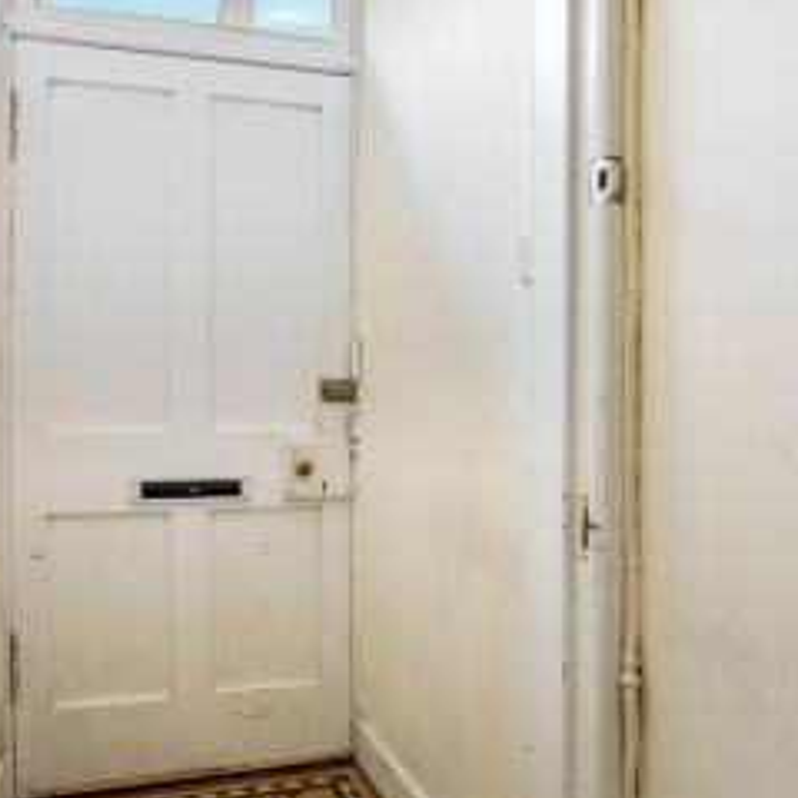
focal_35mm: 27
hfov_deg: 59.0
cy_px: 417
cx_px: 369
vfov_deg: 59.0
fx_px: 704
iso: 1600
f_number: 5.6
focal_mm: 16
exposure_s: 1/10
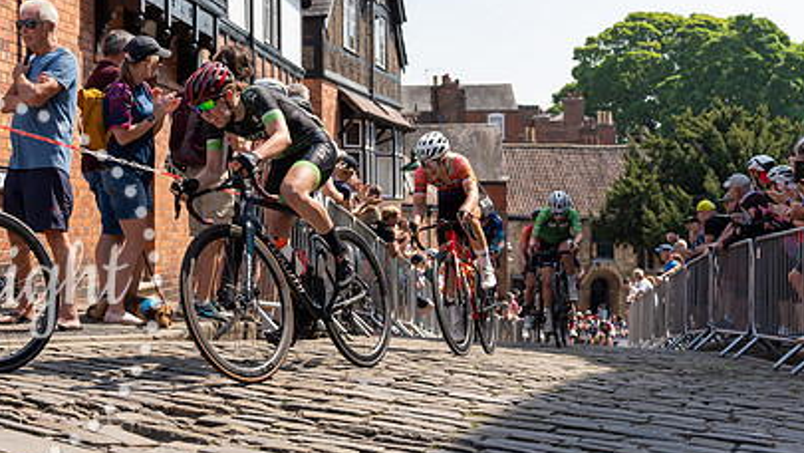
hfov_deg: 36.3
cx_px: 284
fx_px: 1215
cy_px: 182
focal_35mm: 57
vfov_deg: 21.1
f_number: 3.5
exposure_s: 1/2500
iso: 160
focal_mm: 38
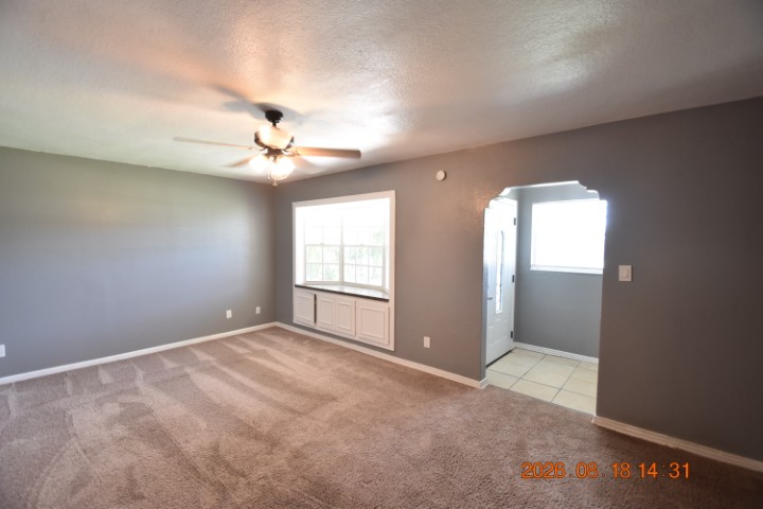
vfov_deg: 77.3
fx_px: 318
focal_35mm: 15
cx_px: 382
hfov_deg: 100.4
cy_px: 254
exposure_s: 1/60
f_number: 4
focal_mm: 10
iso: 800
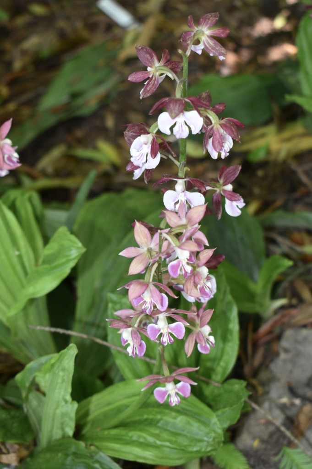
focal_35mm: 51
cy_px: 234
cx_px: 156
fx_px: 664
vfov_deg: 38.9
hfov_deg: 26.4
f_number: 5
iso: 800
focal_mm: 34
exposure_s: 1/100
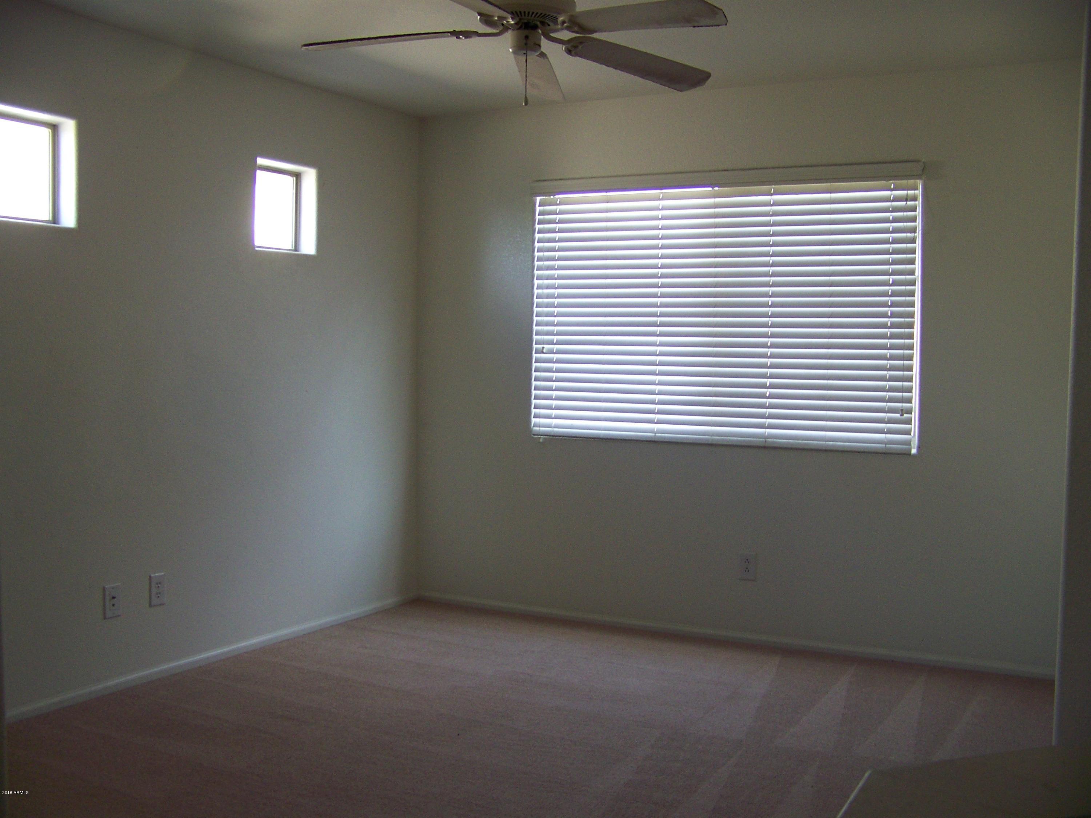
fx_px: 1135
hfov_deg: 51.4
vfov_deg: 39.7
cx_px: 546
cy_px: 409
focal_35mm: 36
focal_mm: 5.85
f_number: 2.8
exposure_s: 1/30
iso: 100
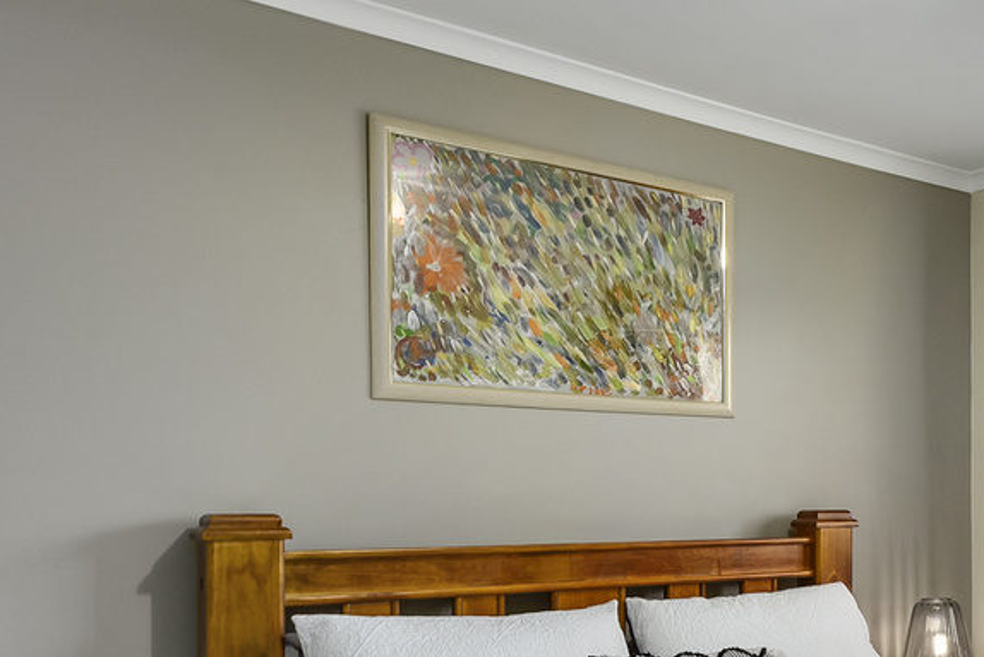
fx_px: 1066
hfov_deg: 42.1
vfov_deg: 32.9
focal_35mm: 39
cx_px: 1010
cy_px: 559
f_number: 11
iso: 125
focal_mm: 14
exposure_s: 1/1.67
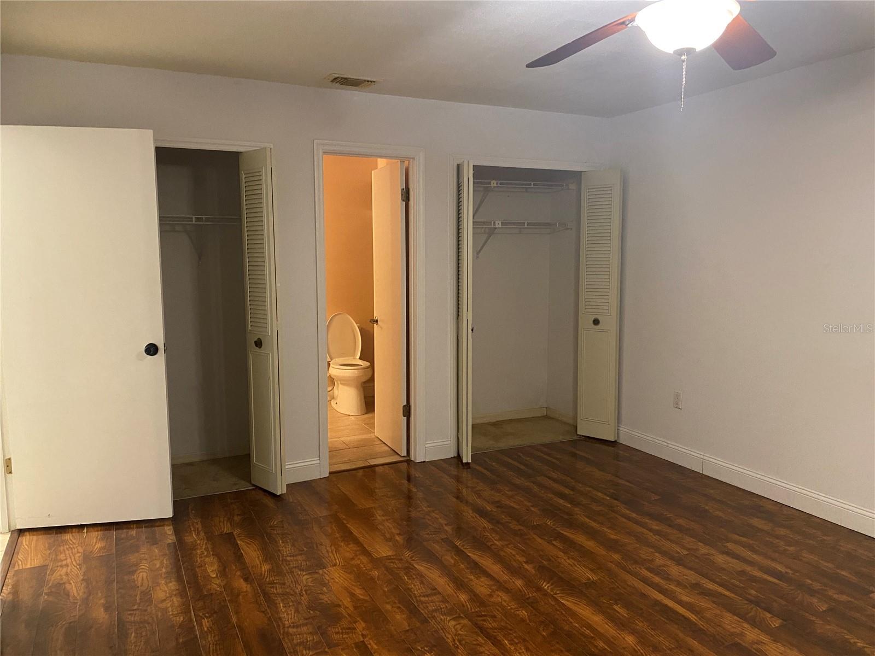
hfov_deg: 67.3
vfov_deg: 53.1
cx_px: 438
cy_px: 328
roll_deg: +0.2
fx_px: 657
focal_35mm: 26
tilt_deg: -6.1
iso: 500
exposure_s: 1/40
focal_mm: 4.25
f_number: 1.8
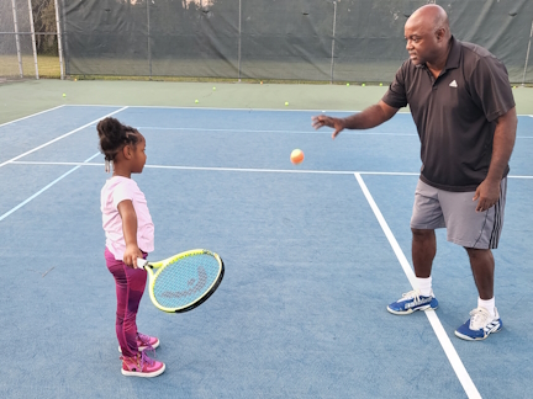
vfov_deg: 53.1
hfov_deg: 67.3
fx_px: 400
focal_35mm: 26
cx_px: 266
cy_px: 200
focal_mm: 4.25
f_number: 1.8
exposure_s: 1/120
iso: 125
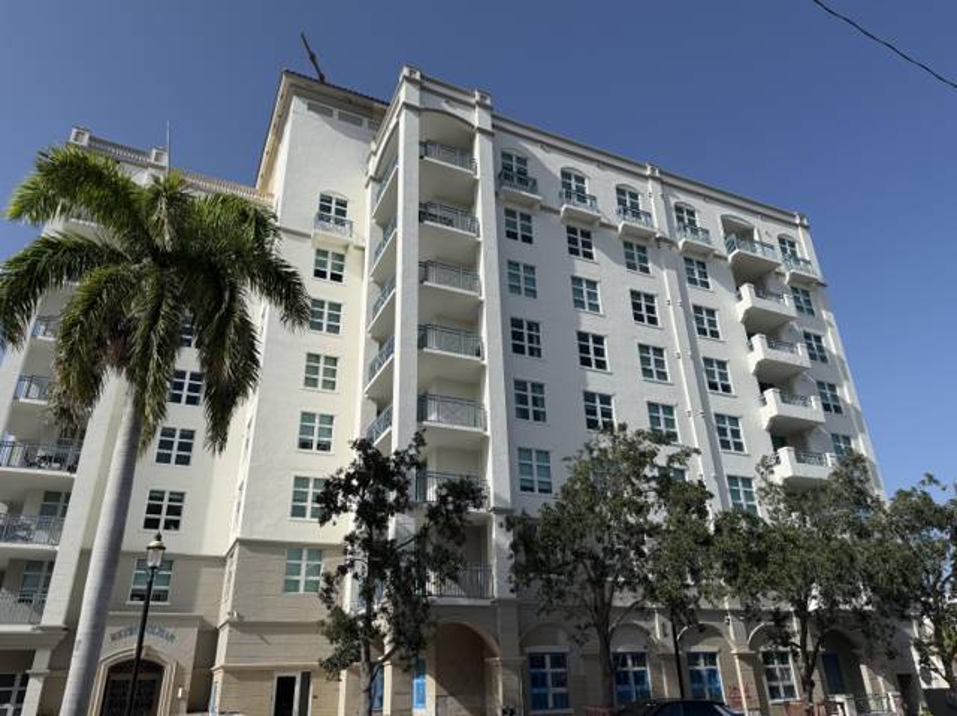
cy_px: 358
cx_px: 478
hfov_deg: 71.6
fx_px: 663
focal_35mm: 24
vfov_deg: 56.8
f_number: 1.78
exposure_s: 1/7353
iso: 80
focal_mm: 6.76
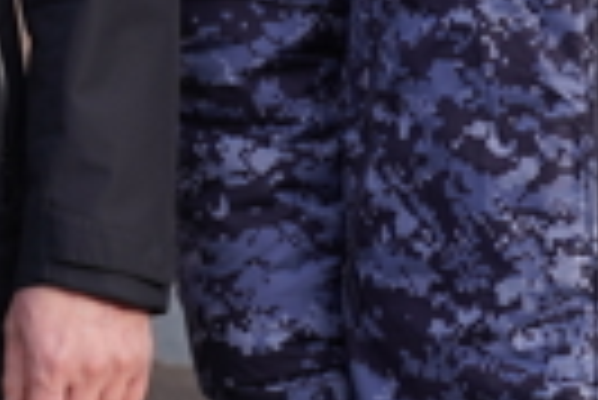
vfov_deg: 5.3
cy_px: -261
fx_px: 4307
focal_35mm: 259
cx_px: -153
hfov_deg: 7.9
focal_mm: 46
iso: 100
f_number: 4
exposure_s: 1/250
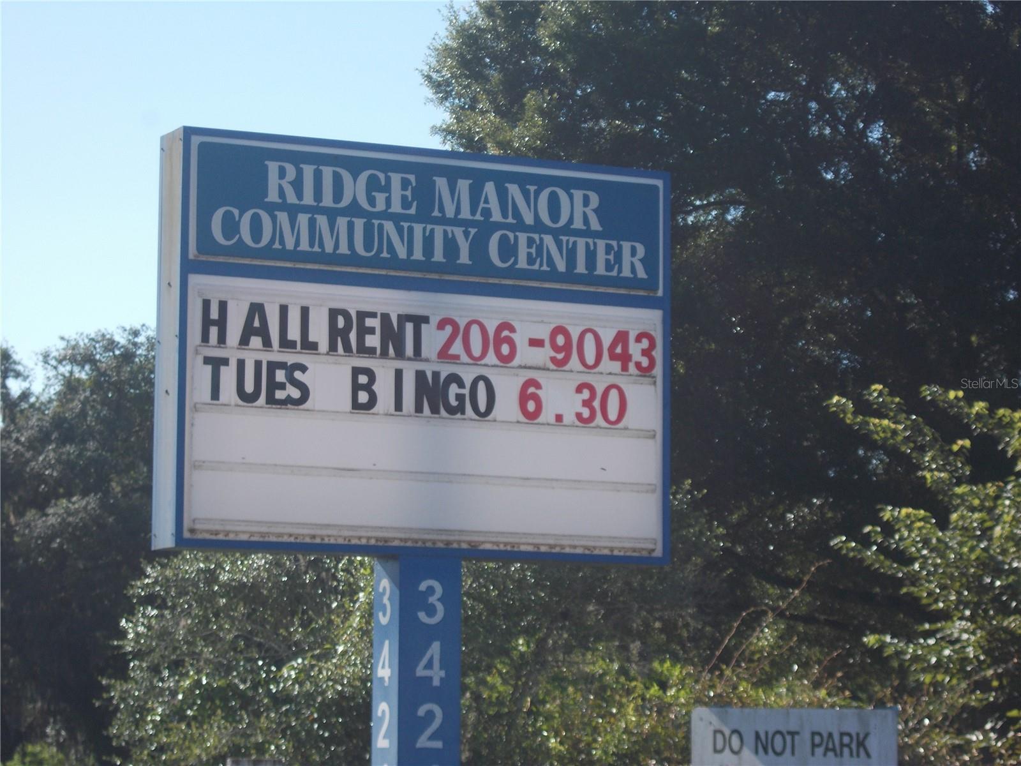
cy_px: 383
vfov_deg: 13.1
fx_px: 3333
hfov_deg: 17.4
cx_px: 510
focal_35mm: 113
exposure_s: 1/200
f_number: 6
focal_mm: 20.1
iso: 80
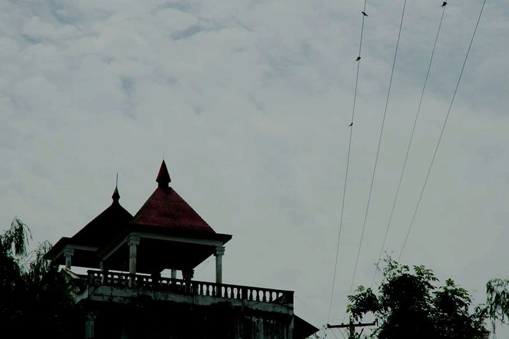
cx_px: 254
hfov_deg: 19.5
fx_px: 1483
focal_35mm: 105
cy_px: 170
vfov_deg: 13.0
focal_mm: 70
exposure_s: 1/640
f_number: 13
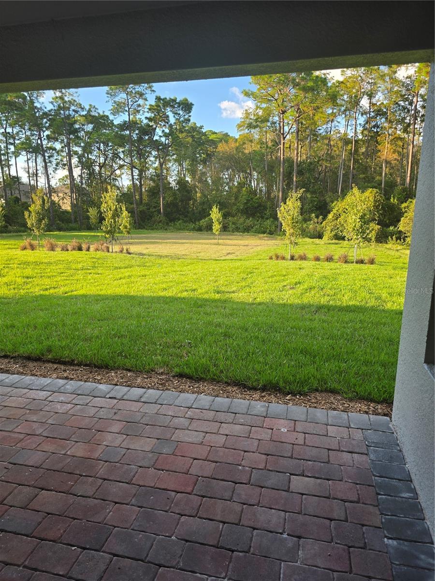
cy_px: 290
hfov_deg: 58.9
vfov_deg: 73.9
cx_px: 218
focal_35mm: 23
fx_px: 385
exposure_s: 1/359
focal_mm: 6.3
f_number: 1.7
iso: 25
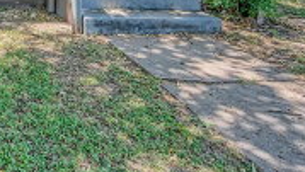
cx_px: -104
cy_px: -101
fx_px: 340
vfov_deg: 22.2
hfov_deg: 33.3
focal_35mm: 42
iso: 100
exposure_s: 1/60
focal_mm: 14
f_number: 8
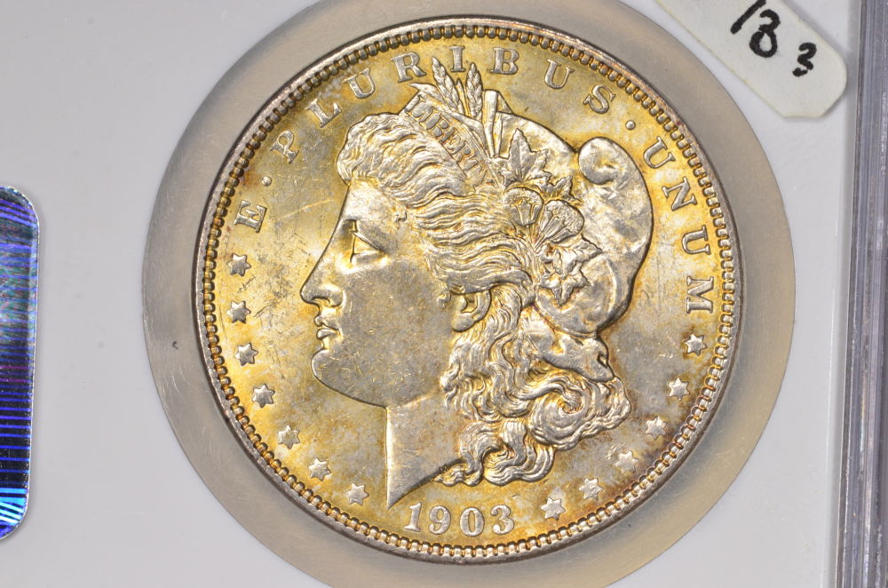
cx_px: 444
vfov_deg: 6.1
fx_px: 5538
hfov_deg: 9.2
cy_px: 294
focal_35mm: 225
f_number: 10
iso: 400
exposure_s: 1/20
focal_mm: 150
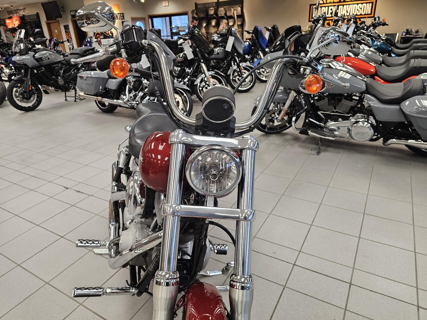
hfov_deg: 73.9
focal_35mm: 23
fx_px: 284
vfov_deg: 58.9
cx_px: 214
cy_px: 160
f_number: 1.7
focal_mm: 6.3
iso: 250
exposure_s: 1/120
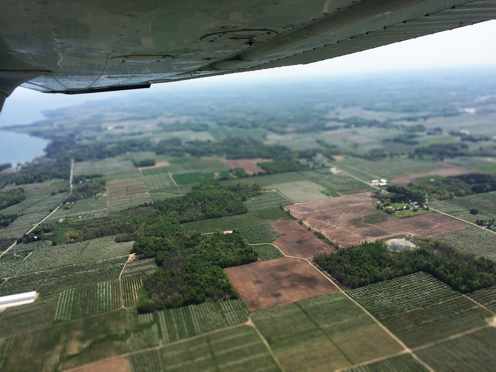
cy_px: 186
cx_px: 248
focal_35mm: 29
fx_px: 416
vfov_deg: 48.2
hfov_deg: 61.7
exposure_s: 1/3165
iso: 32
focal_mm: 4.15
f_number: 2.2
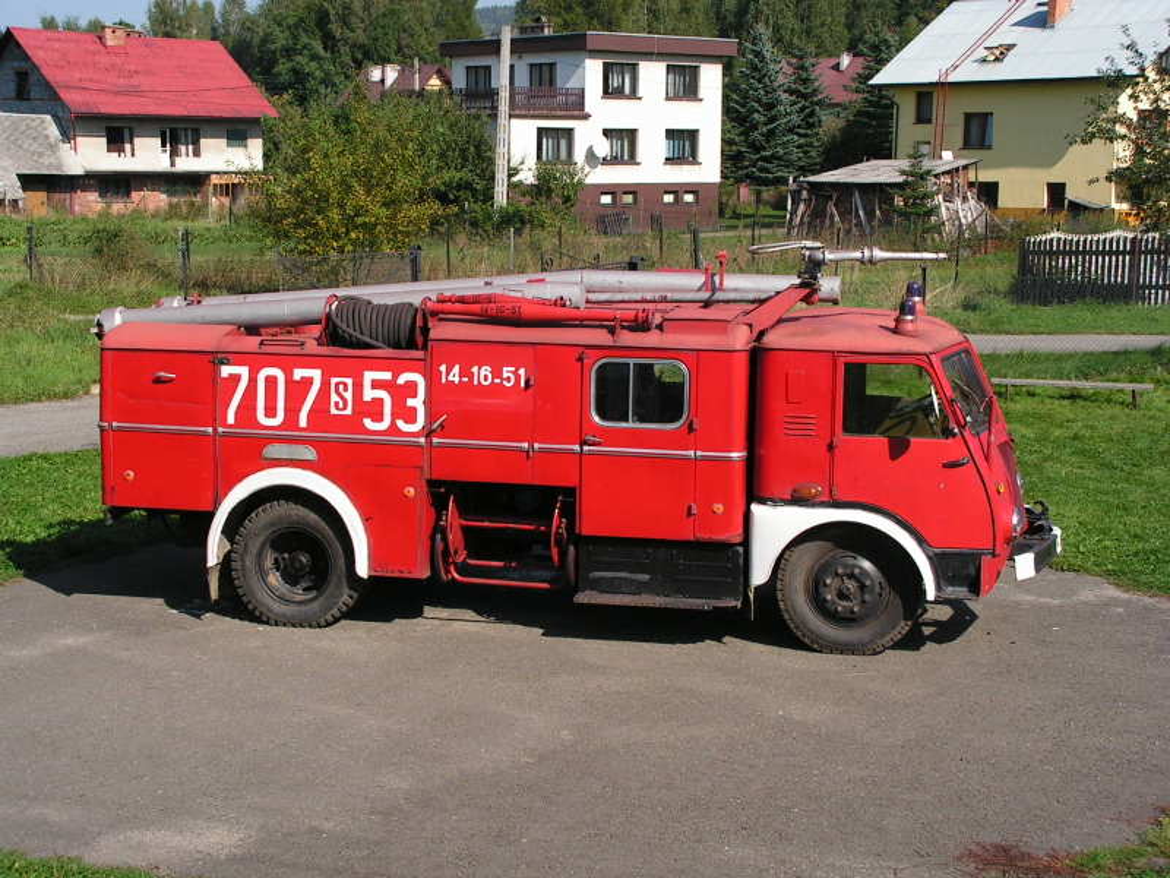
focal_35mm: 59
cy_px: 439
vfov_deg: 24.8
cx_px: 585
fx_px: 1994
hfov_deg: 32.7
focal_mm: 9.9
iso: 64
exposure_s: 1/800
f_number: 3.3
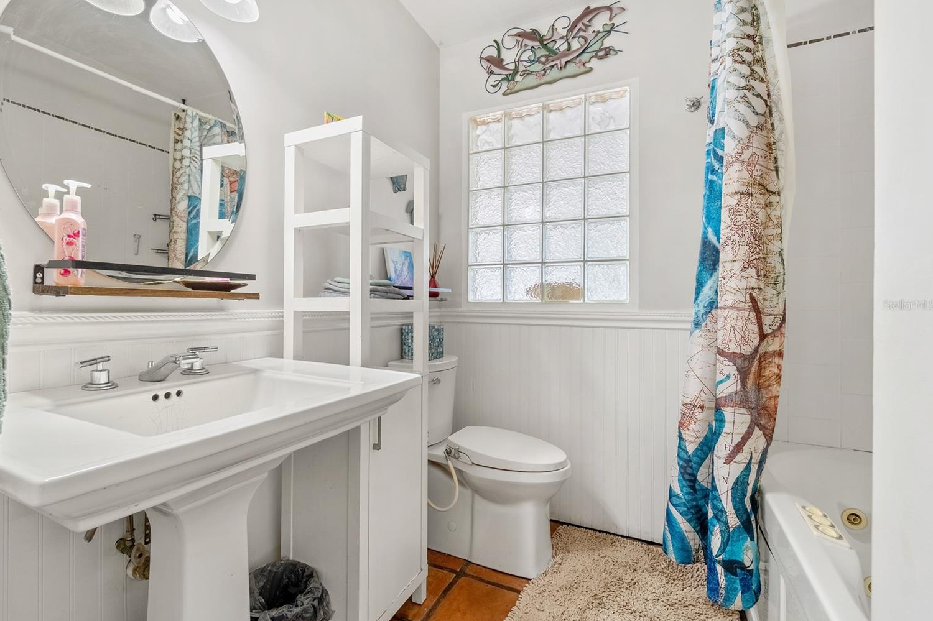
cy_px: 305
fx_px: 415
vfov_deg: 73.7
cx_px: 441
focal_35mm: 16
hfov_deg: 96.7
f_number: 8
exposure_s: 1/200
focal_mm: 10
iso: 250
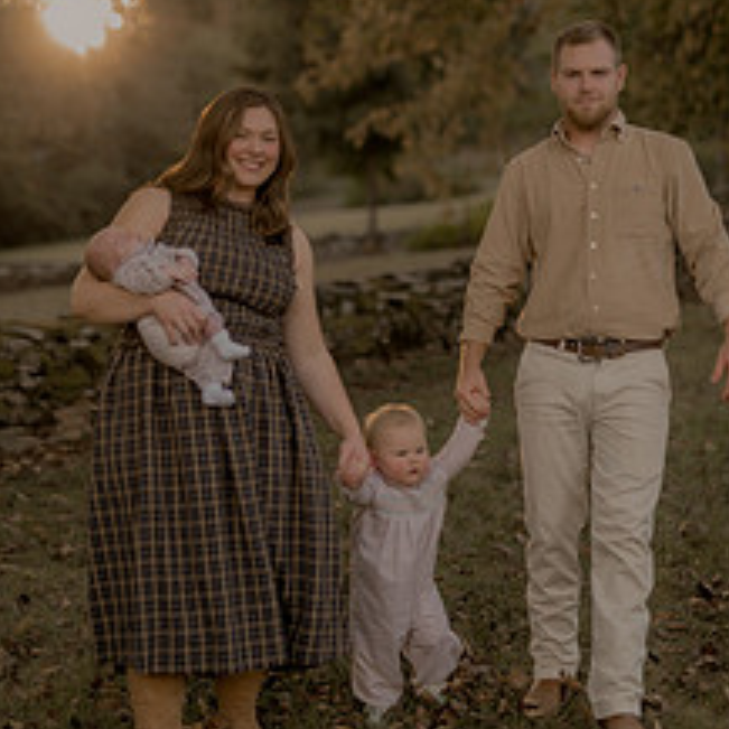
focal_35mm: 88
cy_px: 228
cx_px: 408
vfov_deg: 19.6
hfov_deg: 19.7
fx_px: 2097
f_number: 1.8
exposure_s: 1/400
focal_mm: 50
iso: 160
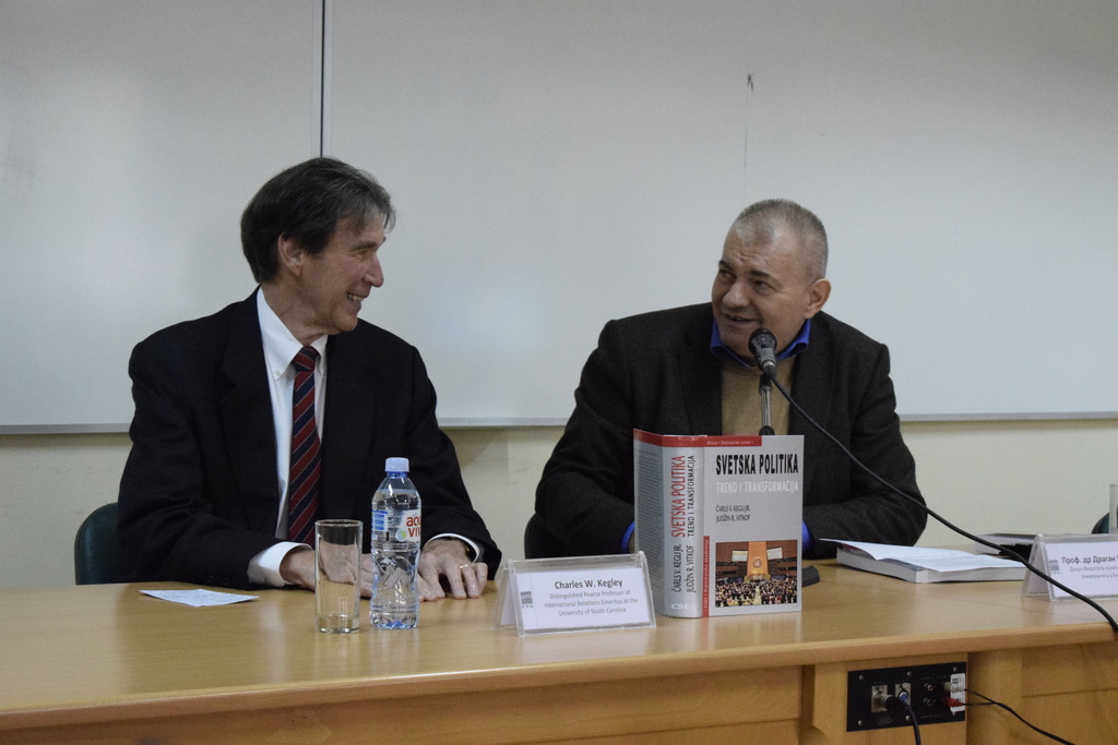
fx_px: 2329
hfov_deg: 27.0
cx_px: 559
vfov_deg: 18.2
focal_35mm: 75
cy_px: 372
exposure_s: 1/200
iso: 8000
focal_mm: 50
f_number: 5.6
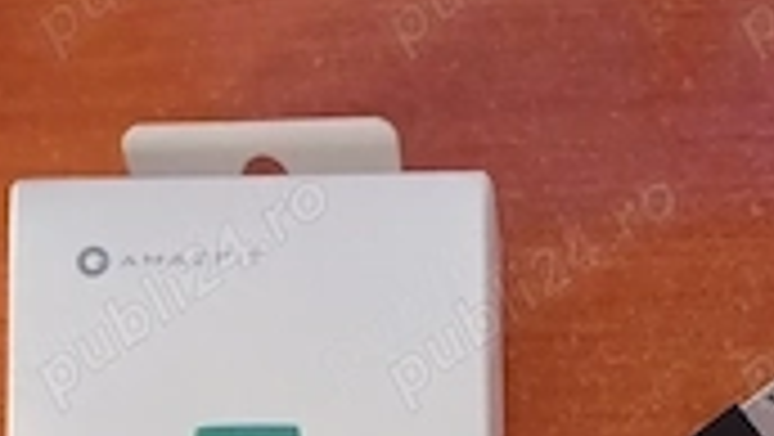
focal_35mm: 68
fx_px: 1396
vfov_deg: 16.0
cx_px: 621
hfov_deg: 30.2
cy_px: 688
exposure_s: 1/20
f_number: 1.8
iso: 637
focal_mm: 3.84
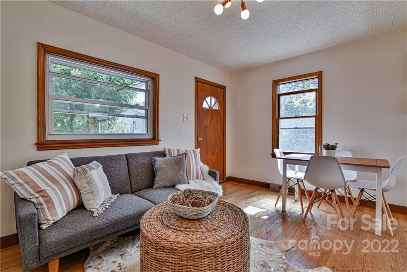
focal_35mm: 16
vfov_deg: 73.8
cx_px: 204
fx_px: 181
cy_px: 136
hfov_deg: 96.7
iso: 1600
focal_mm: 16
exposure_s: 1/250
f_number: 8
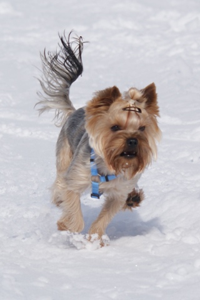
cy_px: 150
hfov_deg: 10.2
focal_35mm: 135
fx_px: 1125
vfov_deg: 15.2
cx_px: 100
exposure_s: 1/1000
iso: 100
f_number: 6.3
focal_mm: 90
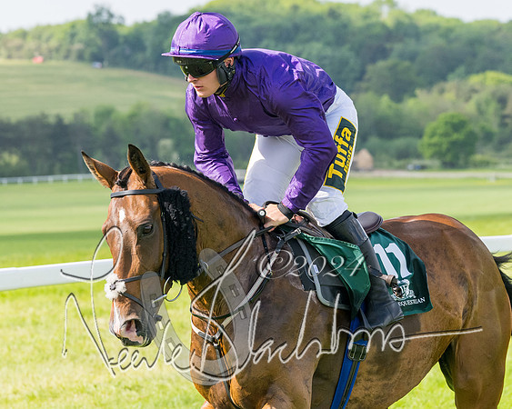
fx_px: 3278
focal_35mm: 216
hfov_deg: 8.9
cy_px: 204
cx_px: 239
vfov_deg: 7.1
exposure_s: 1/1250
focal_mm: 98
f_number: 5
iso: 400
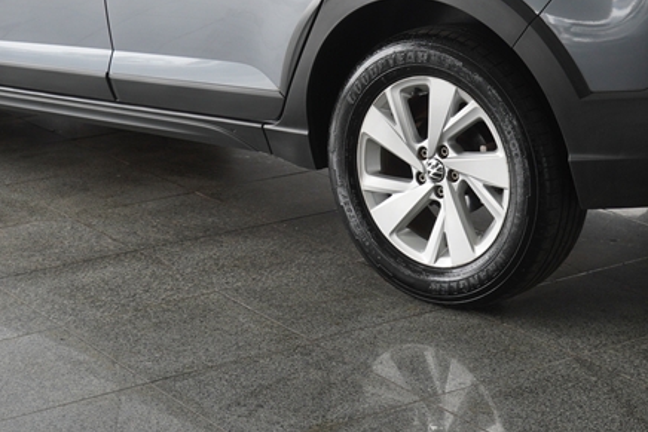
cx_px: 348
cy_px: -62
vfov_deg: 14.0
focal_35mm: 95
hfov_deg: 21.4
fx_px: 1714
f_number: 4.5
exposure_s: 1/125
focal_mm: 27
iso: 200
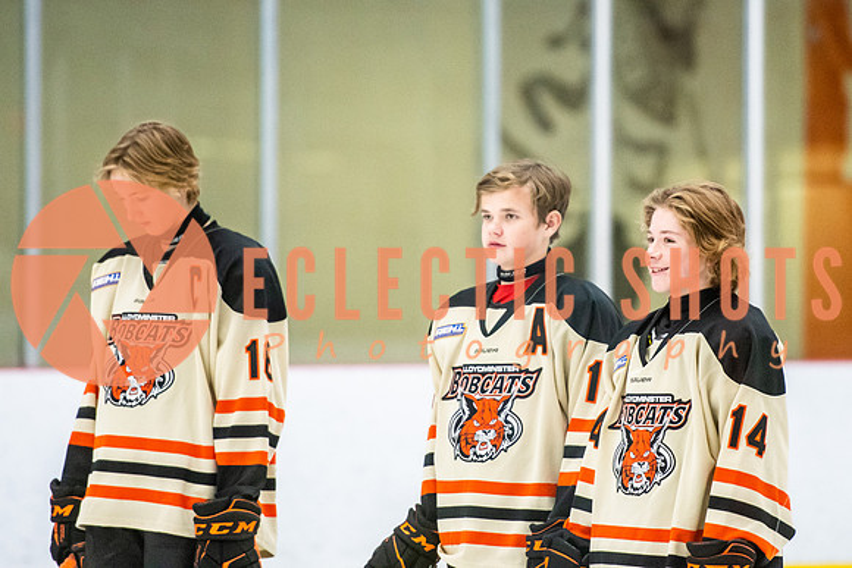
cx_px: 517
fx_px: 8624
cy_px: 223
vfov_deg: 3.8
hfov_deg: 5.7
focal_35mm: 364
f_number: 2.8
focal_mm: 200
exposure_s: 1/640
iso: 3200
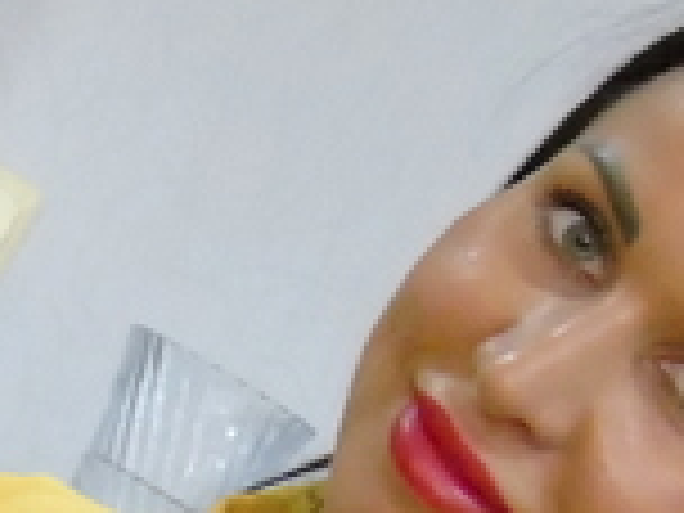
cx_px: -630
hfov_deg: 8.9
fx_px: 4169
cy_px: 1112
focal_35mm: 211
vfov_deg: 6.8
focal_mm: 7.1
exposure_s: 1/30
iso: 800
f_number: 3.9
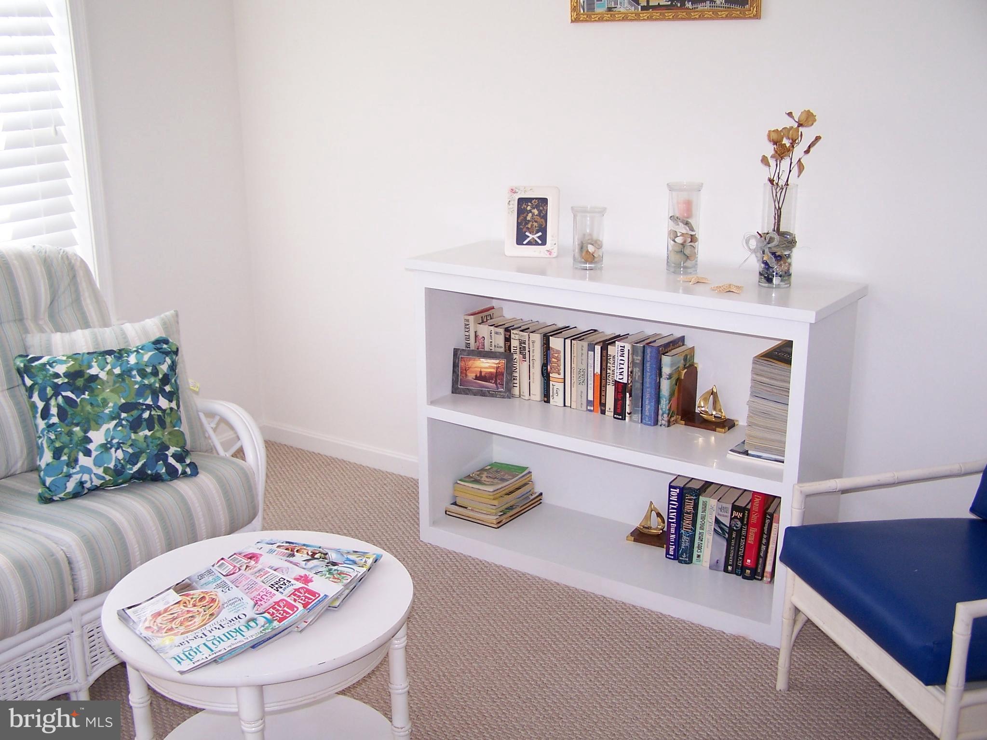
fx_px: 1084
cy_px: 370
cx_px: 494
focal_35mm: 38
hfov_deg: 49.0
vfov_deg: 37.7
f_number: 2.8
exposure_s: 1/90
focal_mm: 6.3
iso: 80
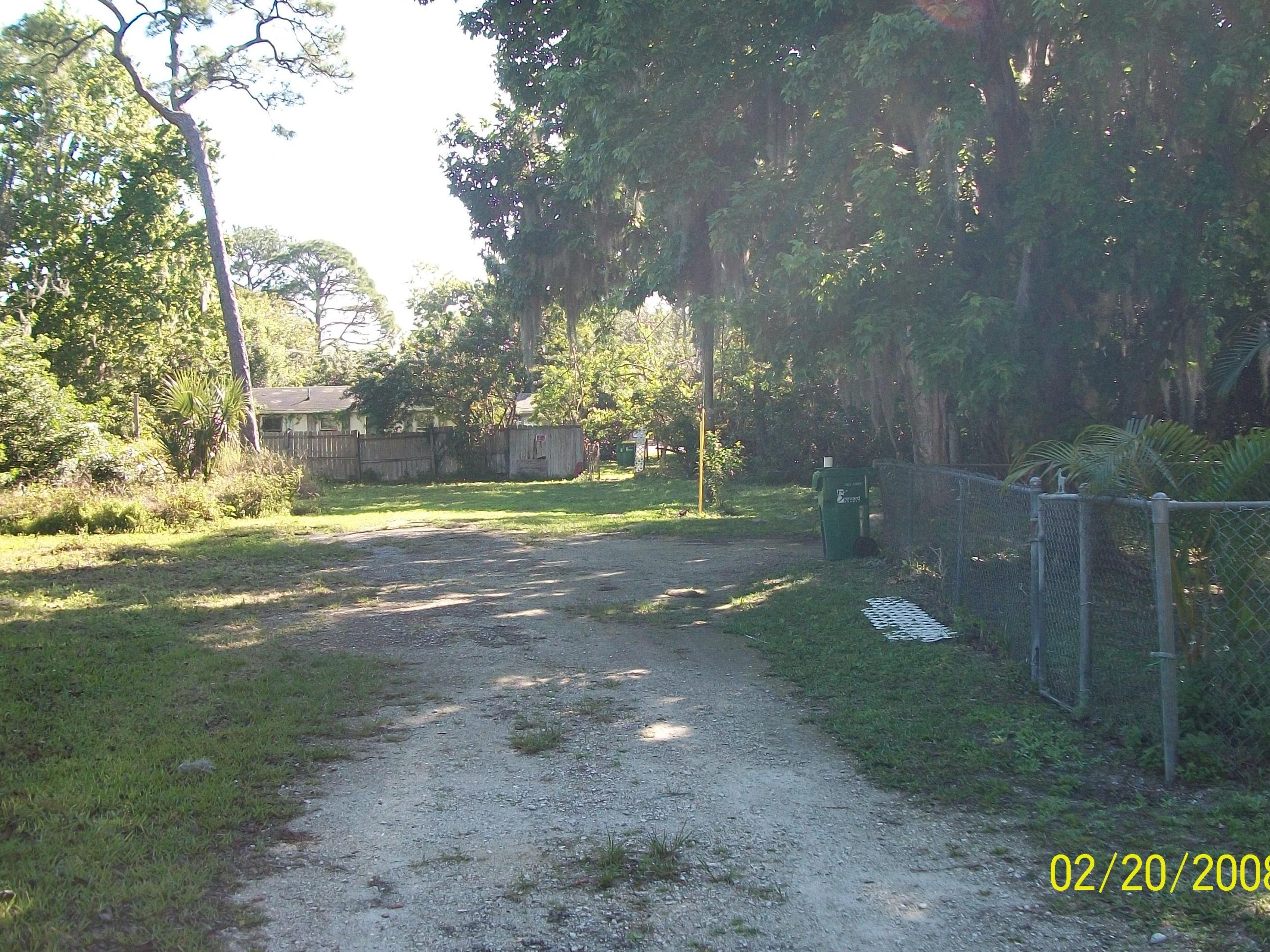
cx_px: 625
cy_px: 446
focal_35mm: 37
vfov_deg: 38.6
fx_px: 1357
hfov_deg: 50.1
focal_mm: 5.7
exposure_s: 1/250
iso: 80
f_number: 2.9
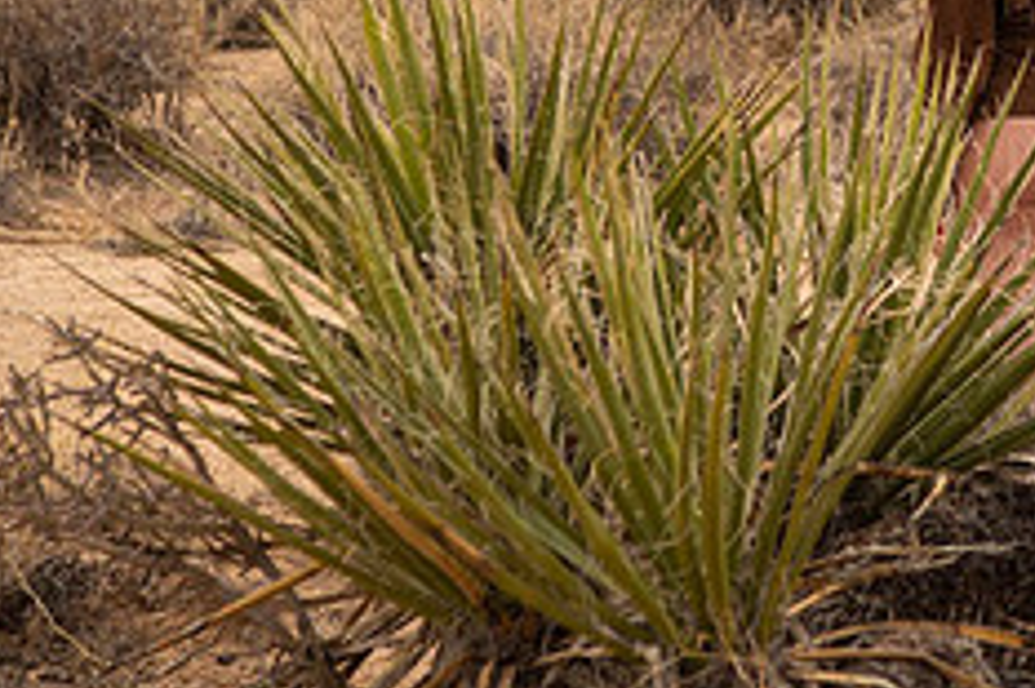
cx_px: 1084
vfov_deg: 6.7
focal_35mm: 204
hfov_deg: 10.0
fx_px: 5861
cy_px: -78
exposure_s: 1/1600
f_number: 4
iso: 100
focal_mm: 82
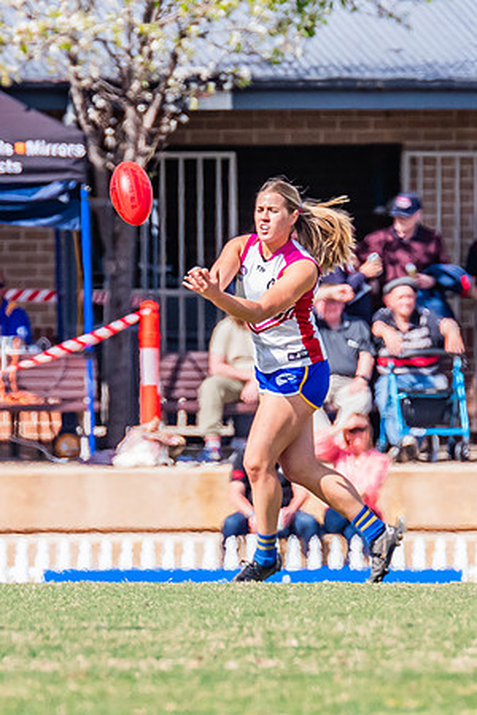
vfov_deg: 1.8
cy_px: 267
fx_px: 22629
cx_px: 250
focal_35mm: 1139
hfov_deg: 1.2
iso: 800
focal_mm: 420
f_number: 8
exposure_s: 1/1600
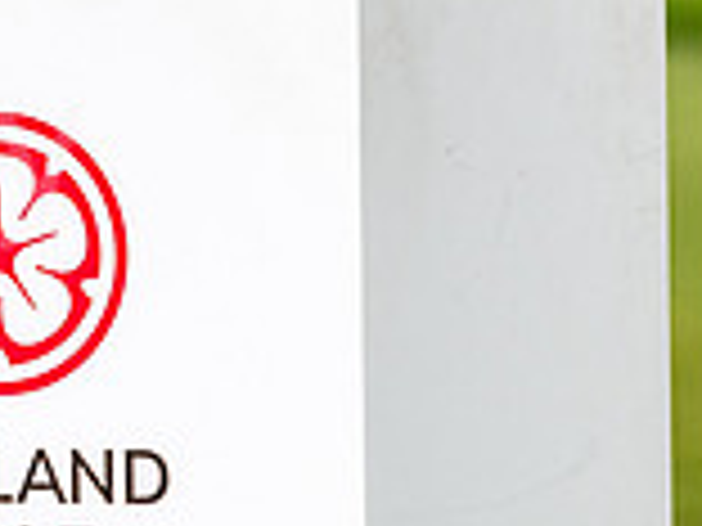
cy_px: -76
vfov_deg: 2.0
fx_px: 15250
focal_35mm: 752
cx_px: -482
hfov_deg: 2.6
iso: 200
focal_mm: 140
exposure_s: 1/1600
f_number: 4
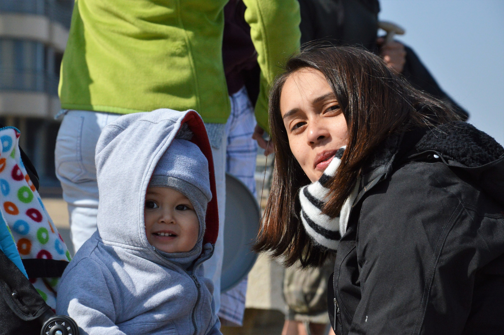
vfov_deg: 8.7
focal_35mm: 158
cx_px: 252
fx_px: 2203
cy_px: 168
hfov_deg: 13.1
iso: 800
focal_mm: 105
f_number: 9
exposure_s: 1/3200
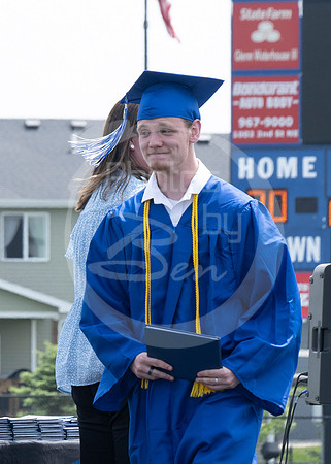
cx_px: -1
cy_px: 148
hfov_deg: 3.3
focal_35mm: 432
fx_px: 5694
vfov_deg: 4.7
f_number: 7.1
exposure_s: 1/250
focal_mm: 115
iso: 200
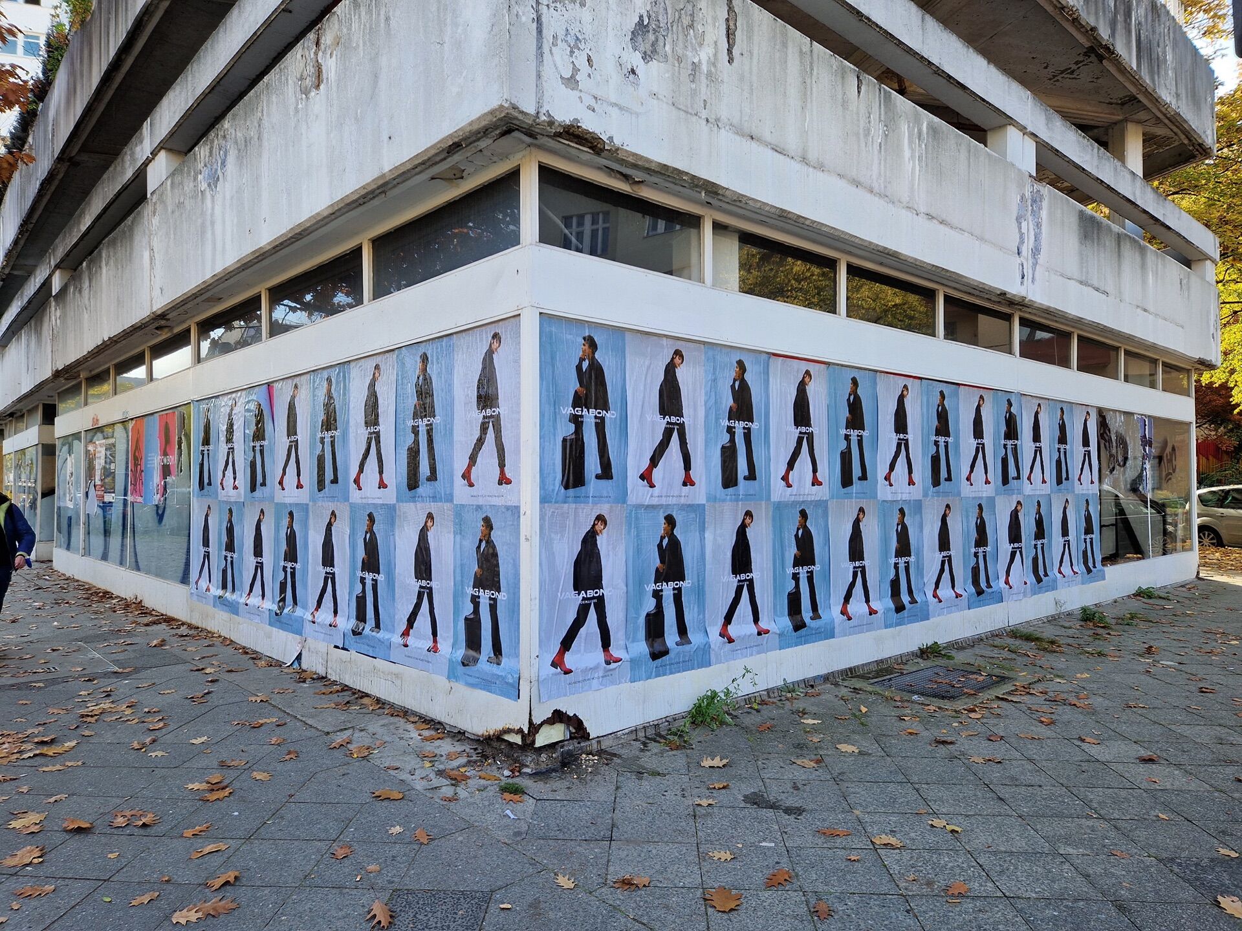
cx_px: 621
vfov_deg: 58.9
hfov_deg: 73.9
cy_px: 466
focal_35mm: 23
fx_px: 825
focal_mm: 5.4
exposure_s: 1/364
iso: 50
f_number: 1.8
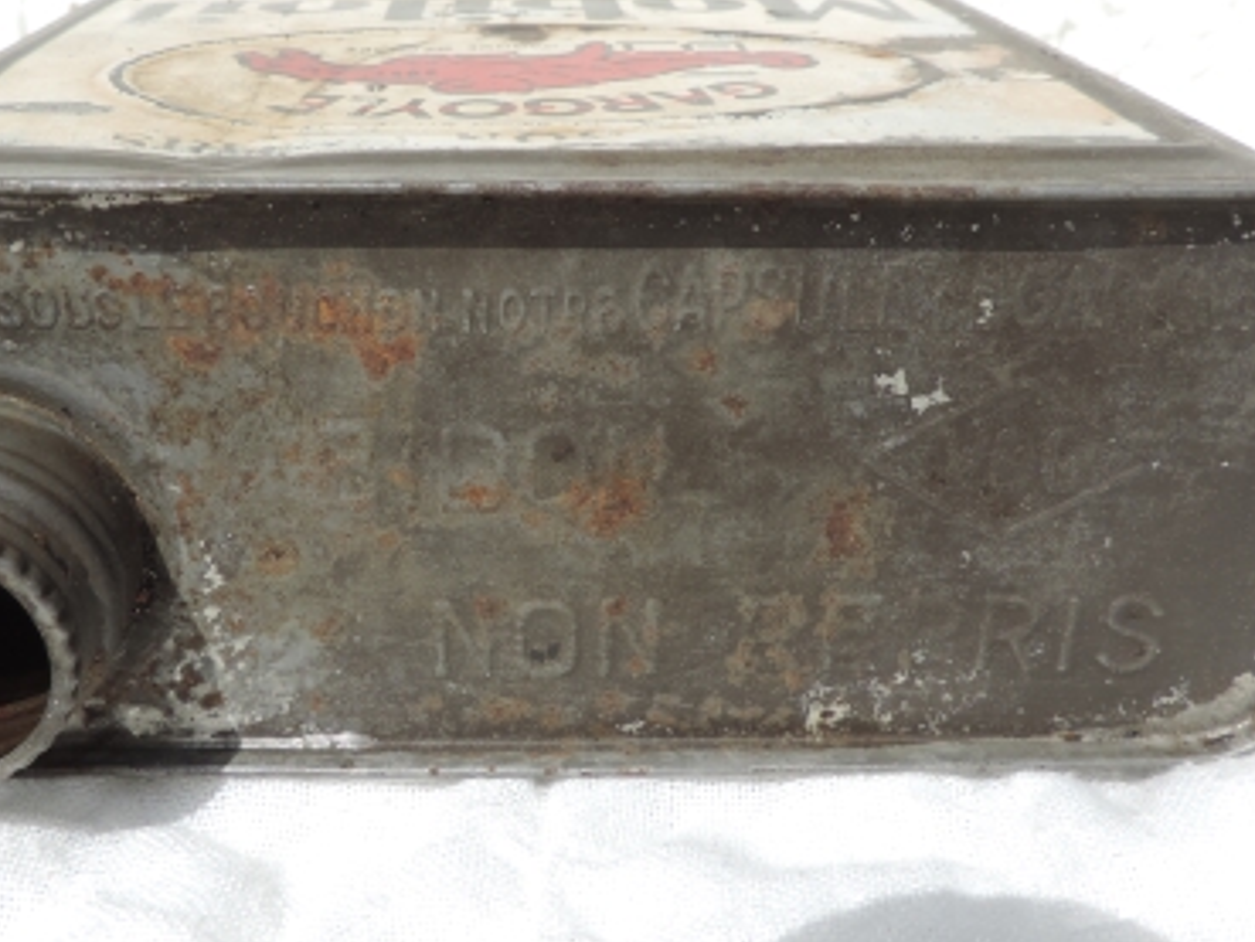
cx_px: 524
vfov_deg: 36.8
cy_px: 415
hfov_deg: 47.7
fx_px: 1414
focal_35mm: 39
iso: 80
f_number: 3.3
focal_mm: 4.3
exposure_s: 1/1250
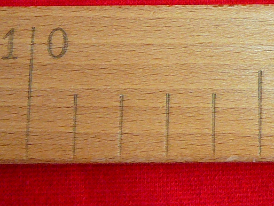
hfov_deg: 19.1
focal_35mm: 96
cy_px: 55
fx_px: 760
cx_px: 344
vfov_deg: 15.4
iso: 200
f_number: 2.8
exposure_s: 1/13
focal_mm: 5.2
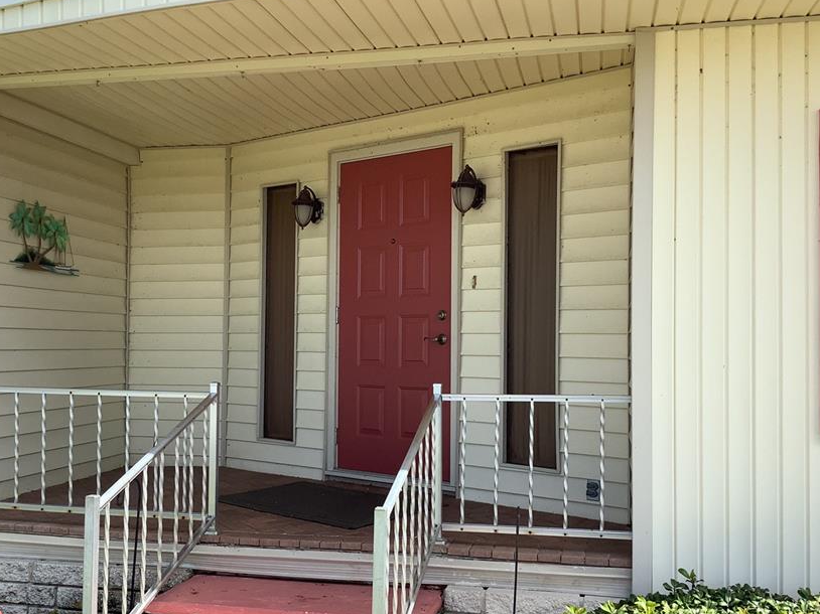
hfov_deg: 47.8
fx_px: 924
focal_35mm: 39
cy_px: 326
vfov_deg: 36.8
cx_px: 377
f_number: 2.4
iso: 25
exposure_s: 1/673
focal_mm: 3.3
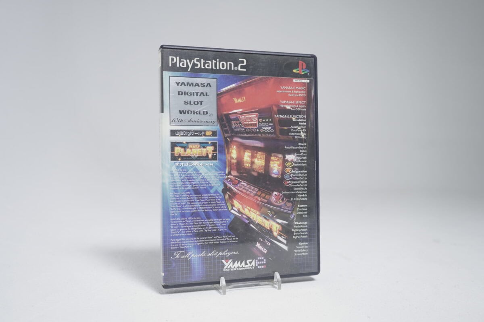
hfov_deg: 57.2
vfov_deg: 40.0
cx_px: 242
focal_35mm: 33
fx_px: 444
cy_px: 161
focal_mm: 33
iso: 640
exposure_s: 1/20
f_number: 5.6
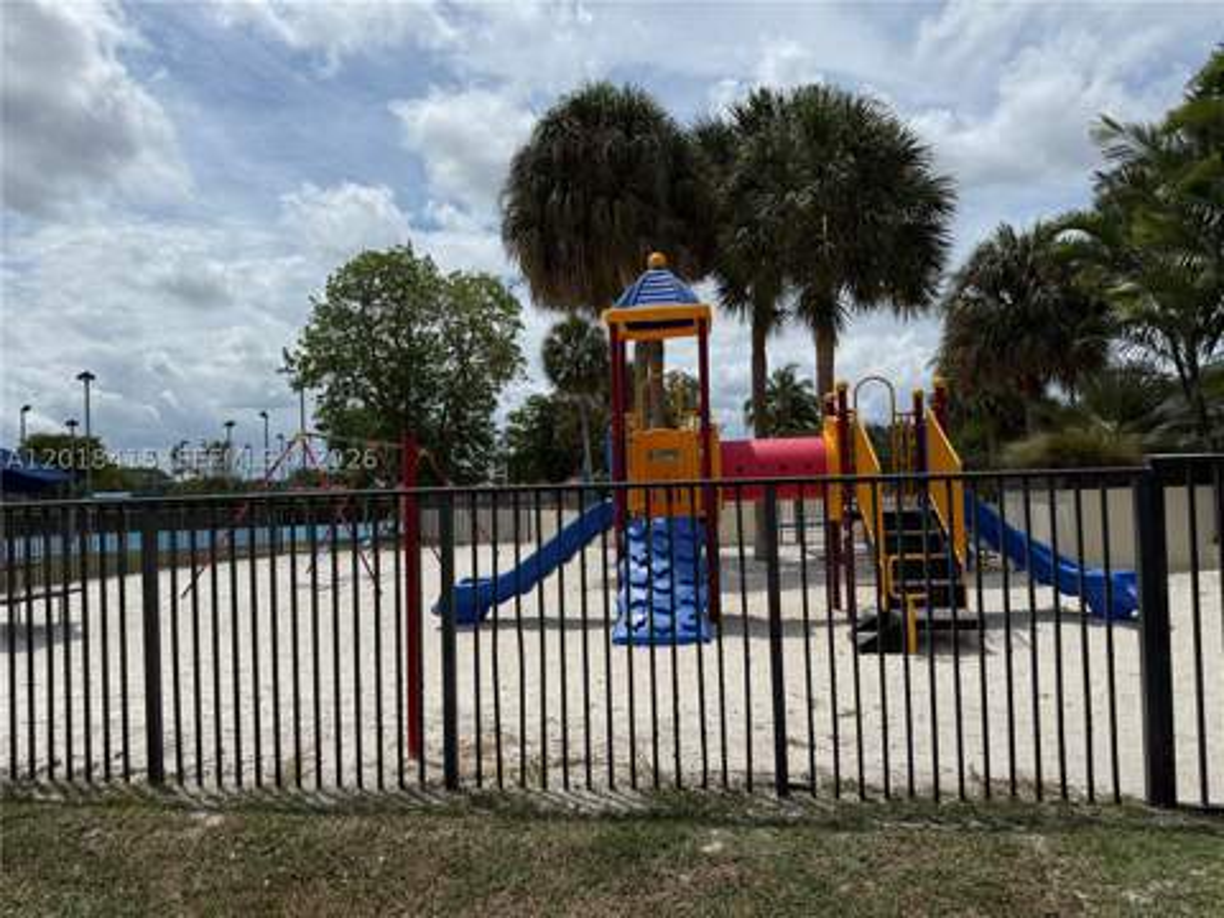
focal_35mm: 24
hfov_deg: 71.6
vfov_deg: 56.8
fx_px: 849
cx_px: 612
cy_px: 459
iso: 80
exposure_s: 1/10309
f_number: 1.78
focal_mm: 6.76
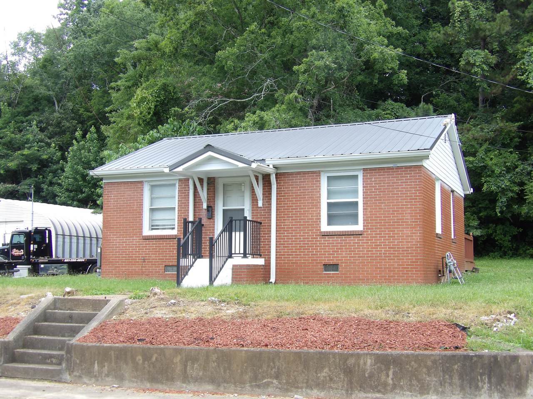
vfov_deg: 31.5
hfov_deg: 41.2
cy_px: 200
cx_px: 266
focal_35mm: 46
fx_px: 708
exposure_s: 1/133
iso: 100
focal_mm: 8.2
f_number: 3.8
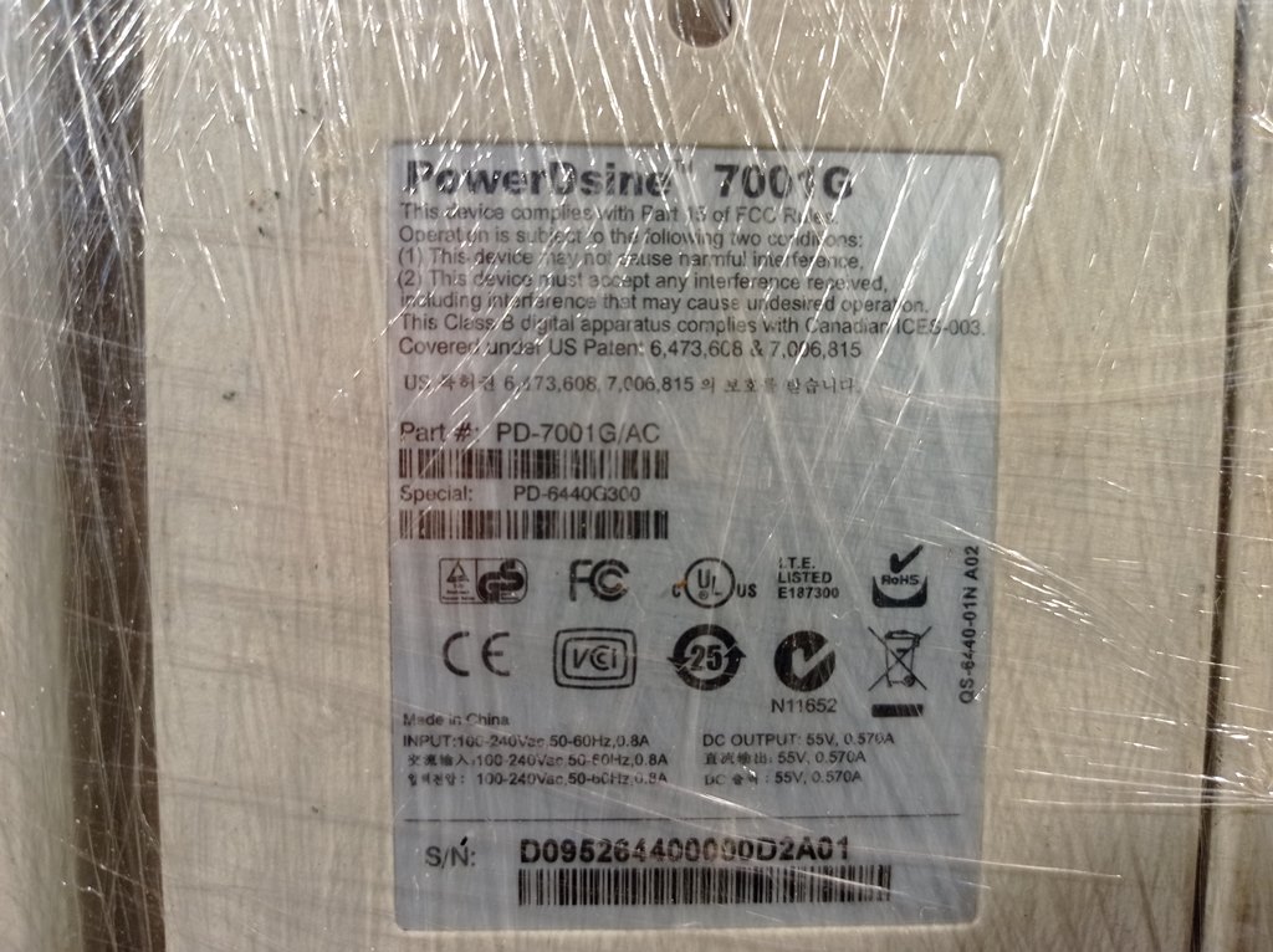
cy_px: 476
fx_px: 1029
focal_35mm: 28
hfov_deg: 63.5
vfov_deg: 49.7
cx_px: 636
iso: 147
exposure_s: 1/60
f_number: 1.79
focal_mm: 4.7
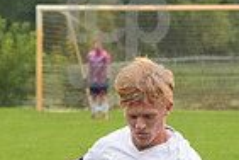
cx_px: -122
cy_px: 276
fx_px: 2868
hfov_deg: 4.7
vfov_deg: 3.2
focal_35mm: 432
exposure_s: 1/2000
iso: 2500
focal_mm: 70
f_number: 4.5
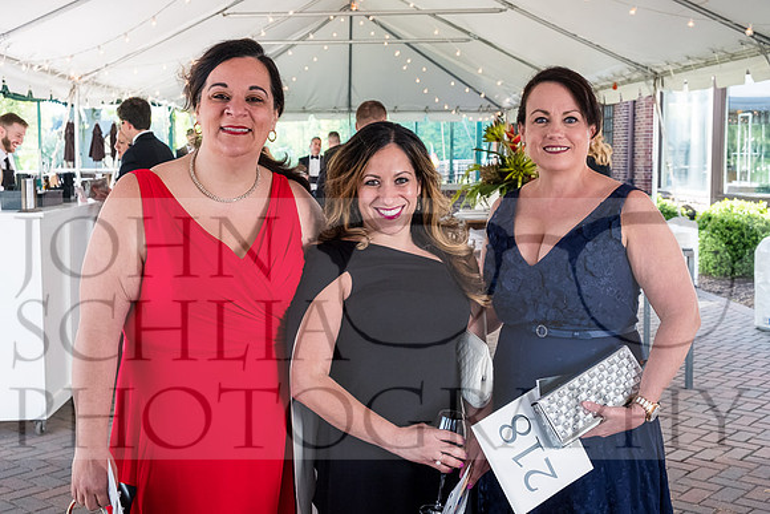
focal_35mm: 45
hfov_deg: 43.6
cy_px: 257
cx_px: 385
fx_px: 963
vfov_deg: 29.9
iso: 1600
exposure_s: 1/160
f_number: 7.1
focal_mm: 30.2
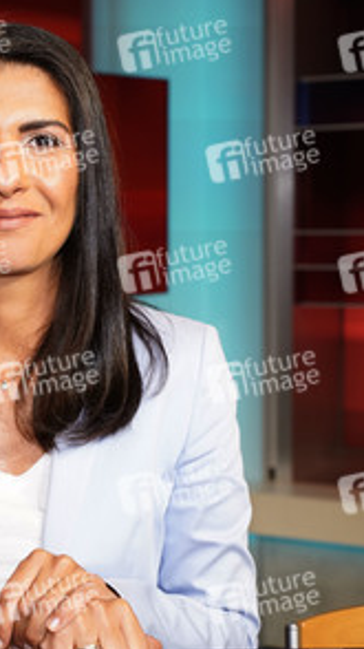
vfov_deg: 30.6
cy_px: 322
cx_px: -17
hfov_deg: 17.0
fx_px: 1186
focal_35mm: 69
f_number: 5
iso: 2000
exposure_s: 1/160
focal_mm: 43
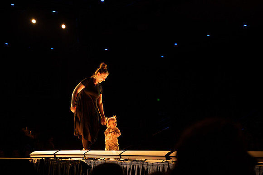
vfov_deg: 18.3
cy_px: 88
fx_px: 545
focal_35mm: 75
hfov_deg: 27.1
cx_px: 132
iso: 1000
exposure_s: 1/250
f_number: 4
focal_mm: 70
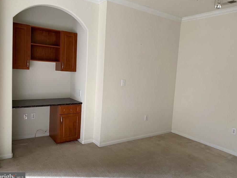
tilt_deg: -5.3
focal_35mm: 27
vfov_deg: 51.4
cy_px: 90
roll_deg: -1.7
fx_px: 185
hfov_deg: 65.3
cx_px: 118
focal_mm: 4.25
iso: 80
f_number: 1.8
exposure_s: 1/60
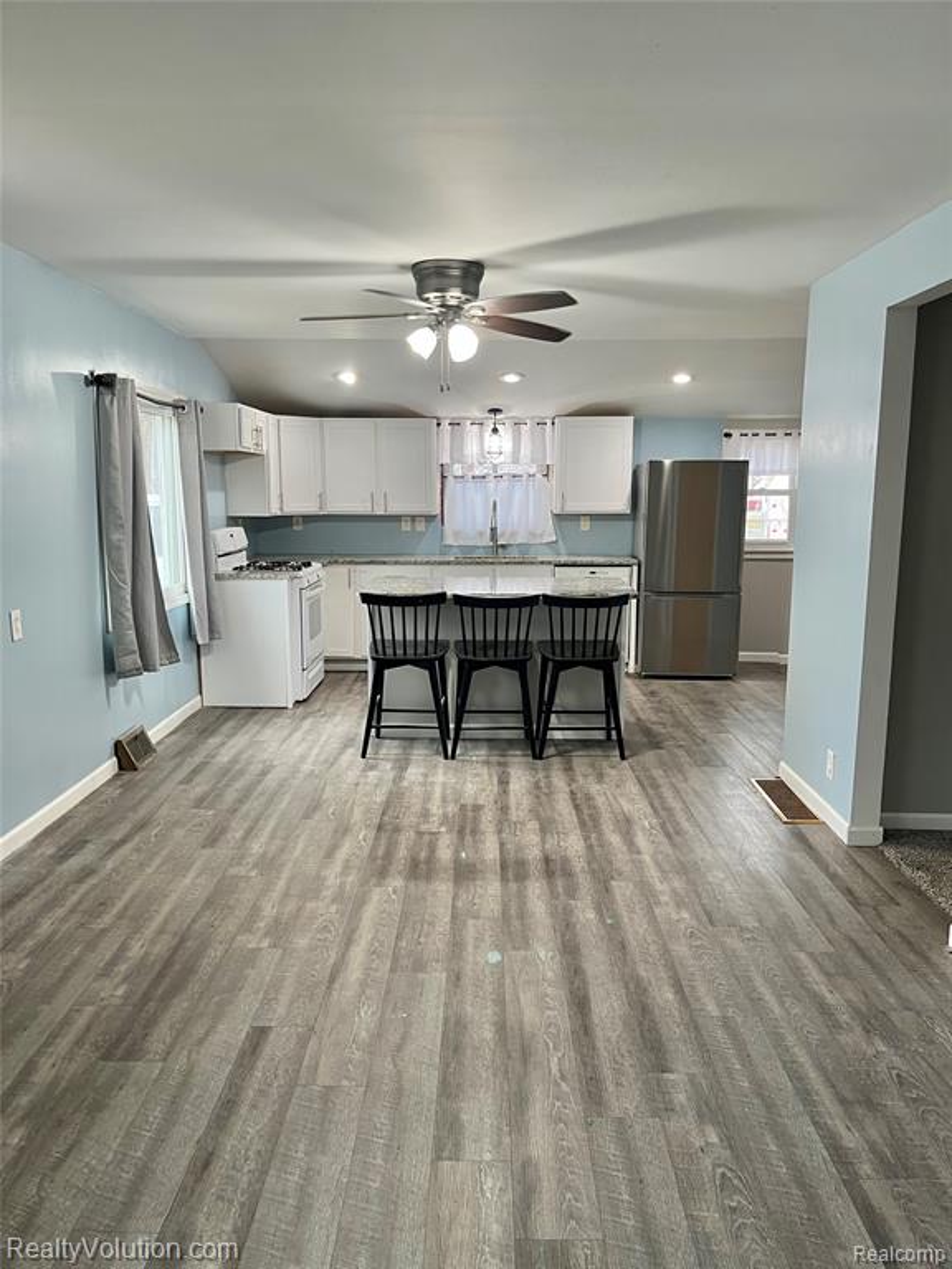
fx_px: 953
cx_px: 476
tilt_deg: -9.8
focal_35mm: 26
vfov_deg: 67.3
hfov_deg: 53.1
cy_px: 634
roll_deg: -0.7
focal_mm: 5.1
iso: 80
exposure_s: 1/60
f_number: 1.6
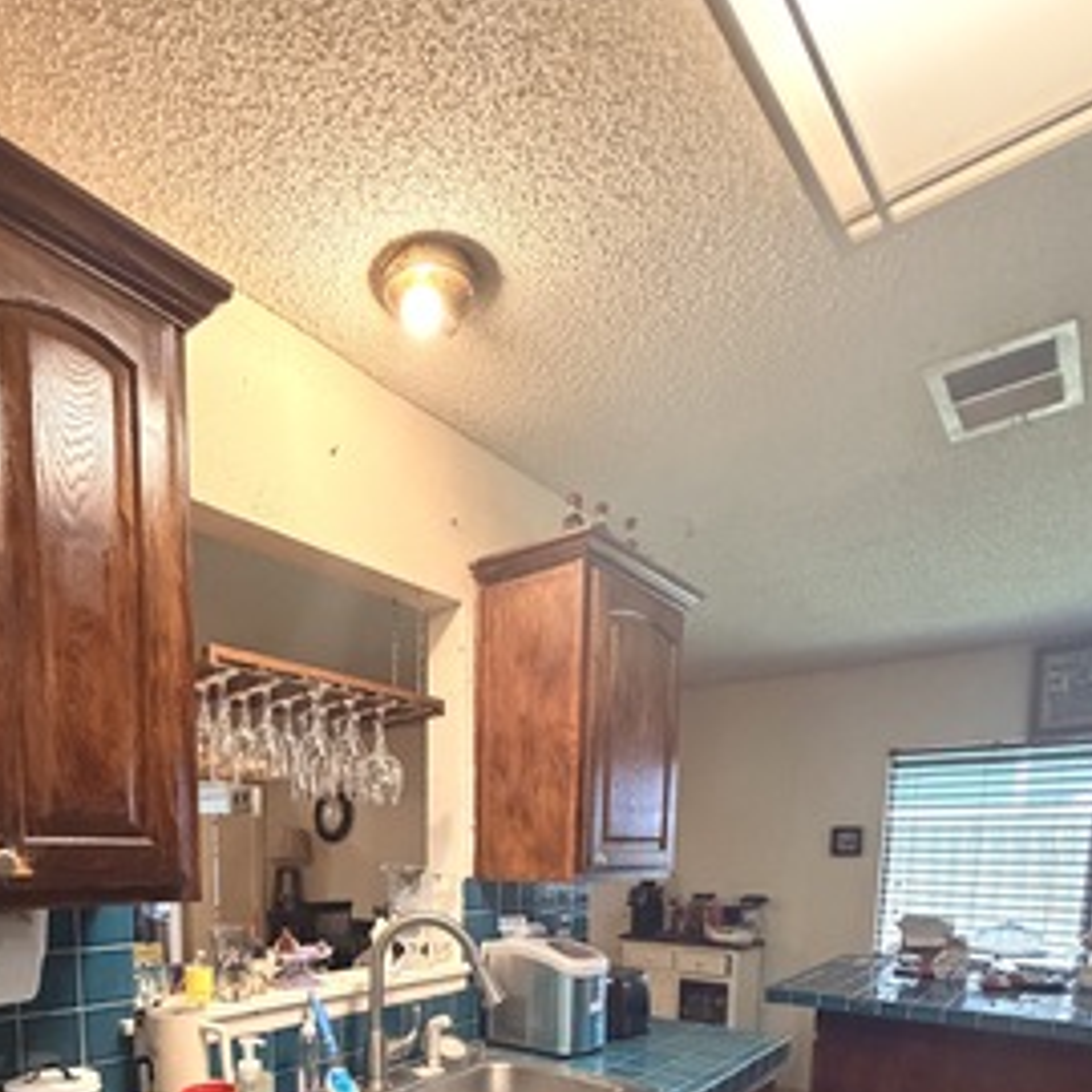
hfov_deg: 69.0
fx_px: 785
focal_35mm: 22
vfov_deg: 60.3
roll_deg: -0.2
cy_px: 959
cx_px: 441
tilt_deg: -7.7
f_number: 2.2
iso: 1000
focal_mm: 2.22
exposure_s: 1/60
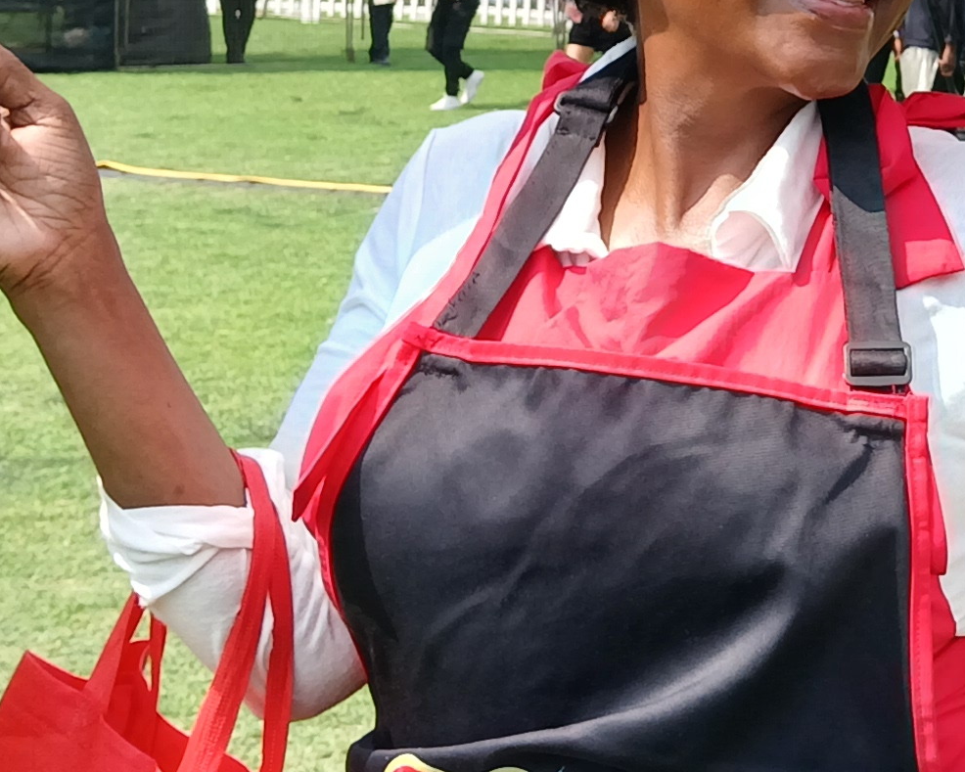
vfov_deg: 14.2
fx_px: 2999
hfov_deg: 17.5
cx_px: 1134
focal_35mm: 105
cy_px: -158
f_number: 1.8
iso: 20
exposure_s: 1/351
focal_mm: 3.98
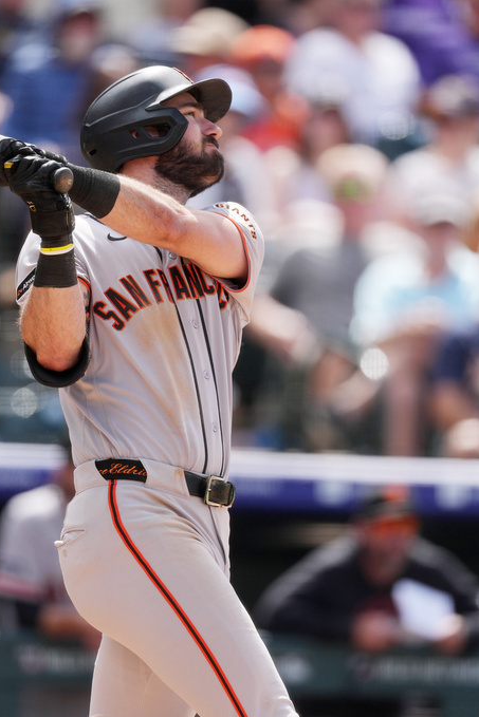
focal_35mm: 904
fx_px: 18032
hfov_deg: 1.5
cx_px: 213
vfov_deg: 2.3
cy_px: 359
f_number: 4
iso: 400
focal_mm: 600
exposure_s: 1/2000
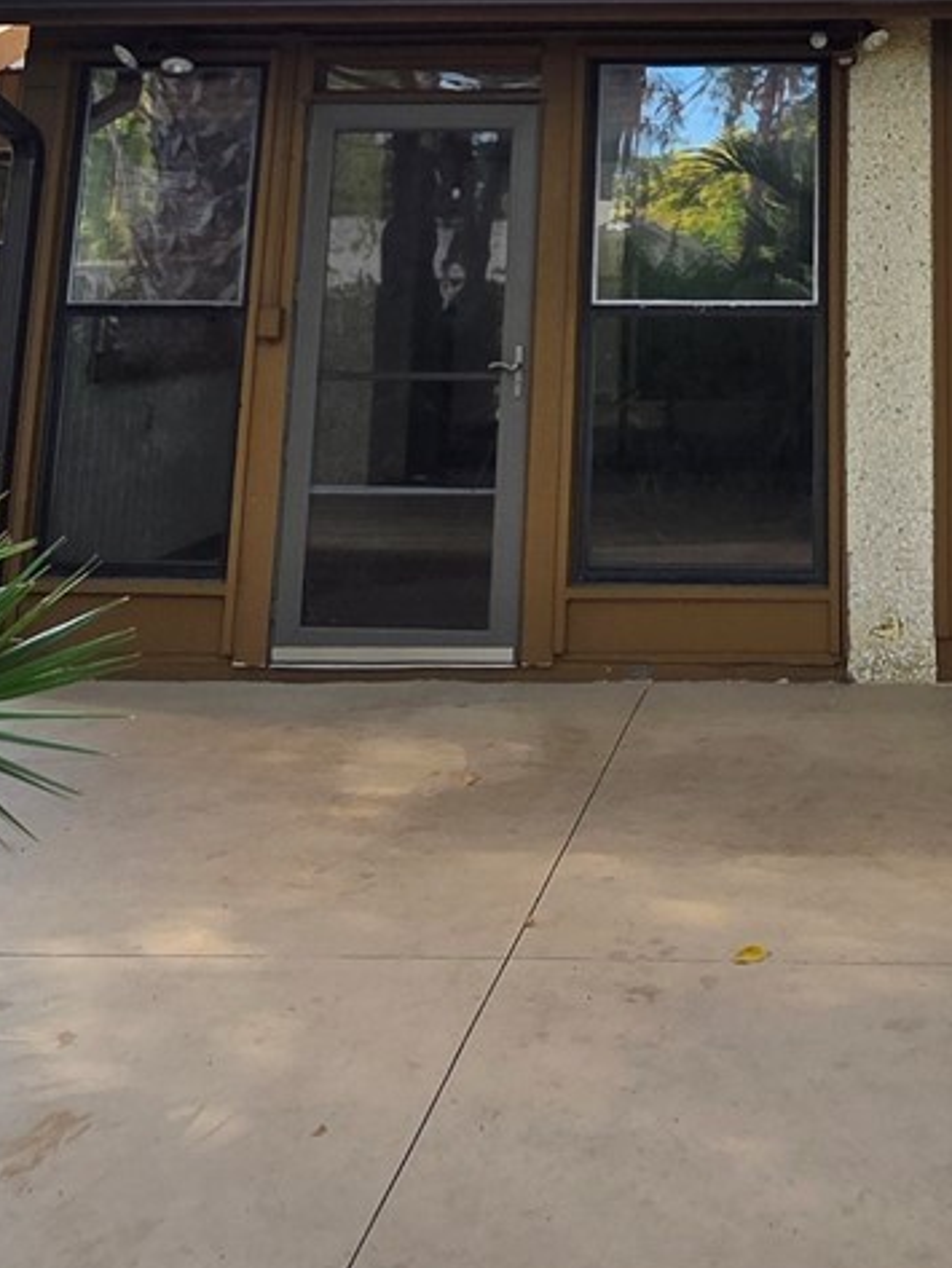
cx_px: 829
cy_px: -86
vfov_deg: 37.0
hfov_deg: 31.6
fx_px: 1613
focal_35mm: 44
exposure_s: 1/408
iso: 40
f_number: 1.9
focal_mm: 2.2
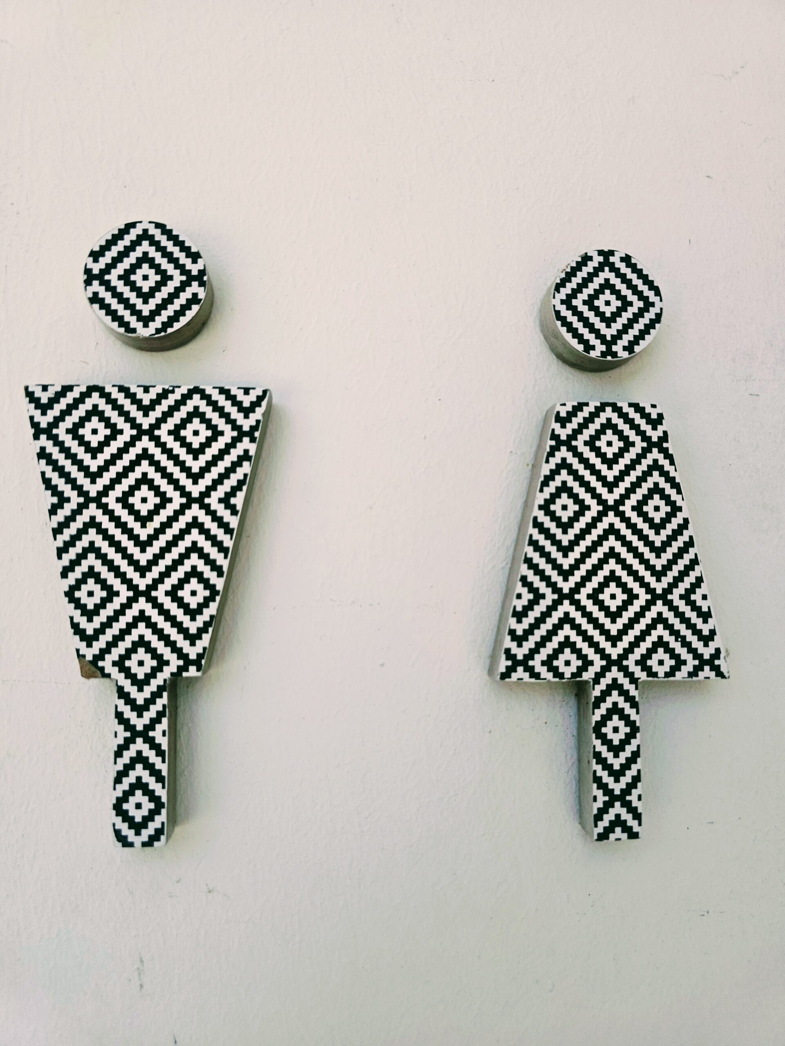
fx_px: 695
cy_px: 523
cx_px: 392
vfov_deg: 73.9
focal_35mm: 23
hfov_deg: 58.9
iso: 10
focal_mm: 6.3
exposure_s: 1/965
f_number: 1.7
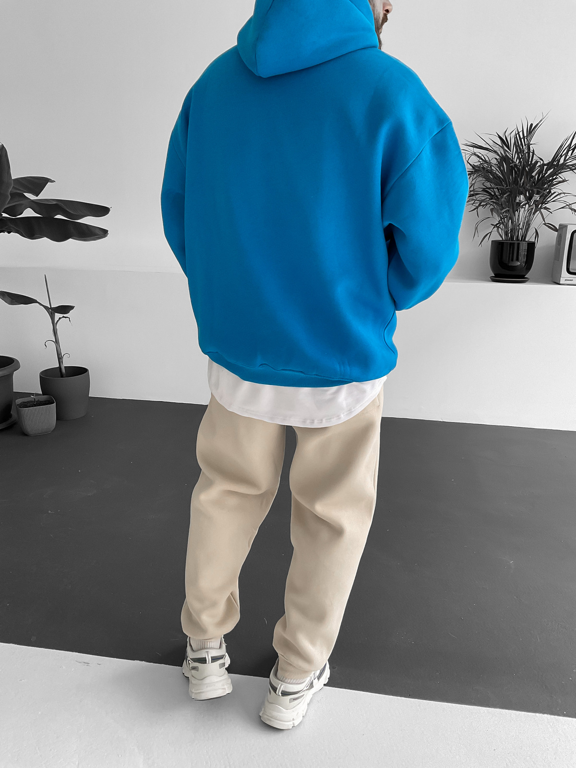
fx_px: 643
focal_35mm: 29
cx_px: 288
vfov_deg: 61.7
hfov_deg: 48.2
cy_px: 384
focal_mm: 3
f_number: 1.8
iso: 64
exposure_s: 1/120
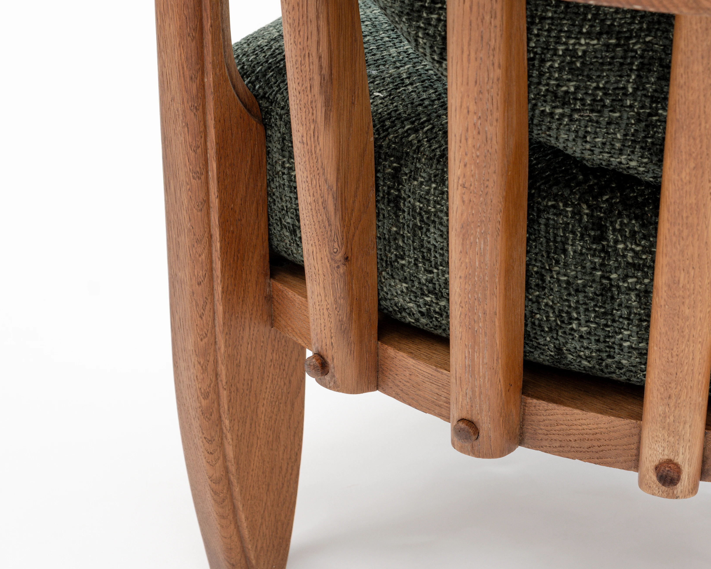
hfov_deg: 23.0
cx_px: 393
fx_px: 1747
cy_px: 72
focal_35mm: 83
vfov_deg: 18.2
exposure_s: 1/40
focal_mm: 50
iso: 250
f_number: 8
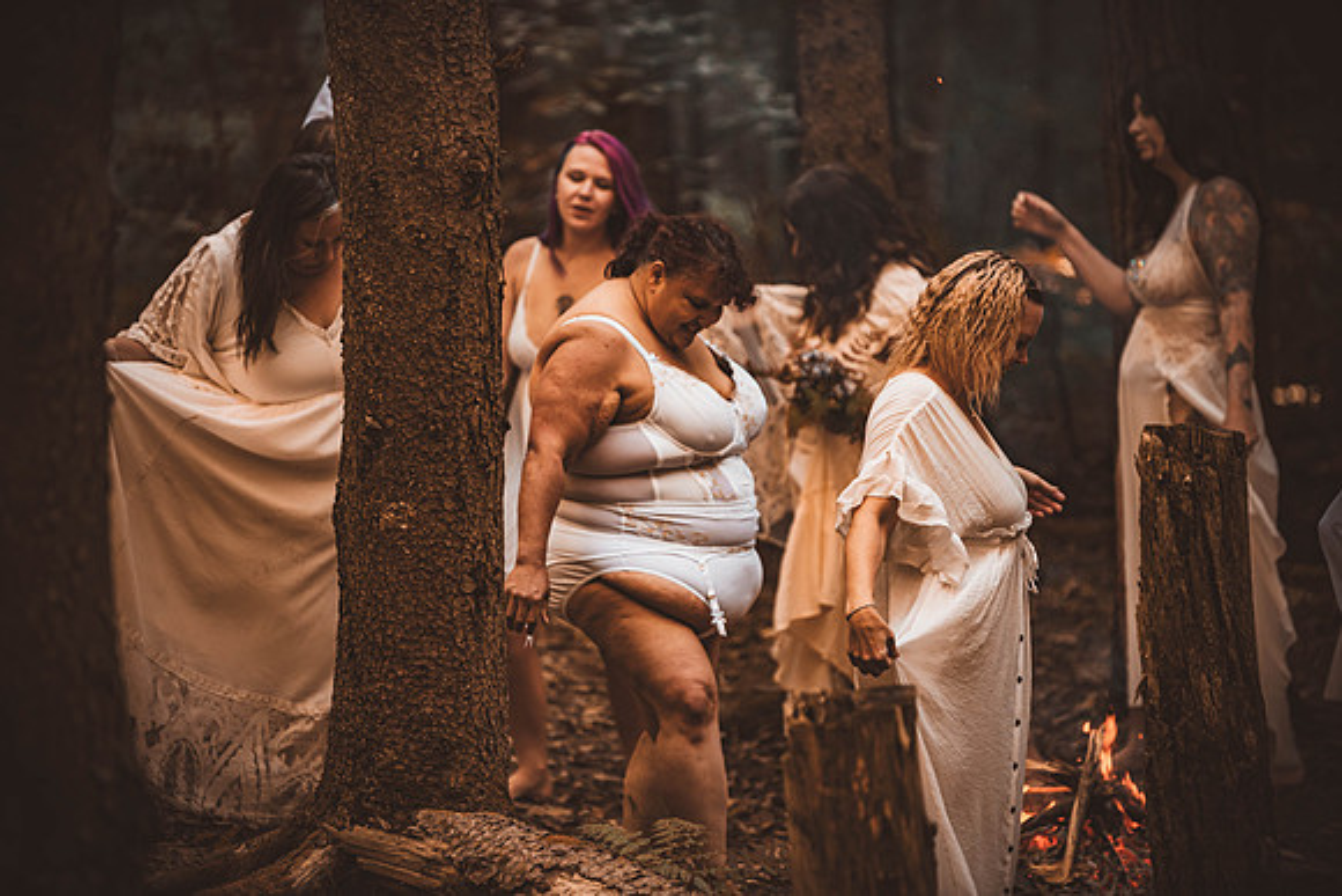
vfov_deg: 6.9
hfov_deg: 10.3
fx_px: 7457
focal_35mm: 200
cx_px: 671
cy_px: 448
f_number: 2.8
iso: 1000
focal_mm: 200
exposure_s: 1/160
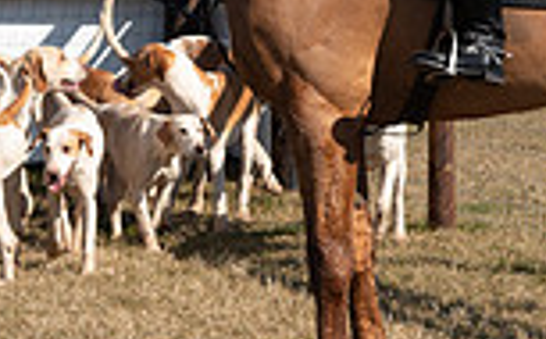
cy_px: -150
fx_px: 4025
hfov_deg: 7.7
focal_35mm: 271
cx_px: 435
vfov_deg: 4.8
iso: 64
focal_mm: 70
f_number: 5
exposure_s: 1/250
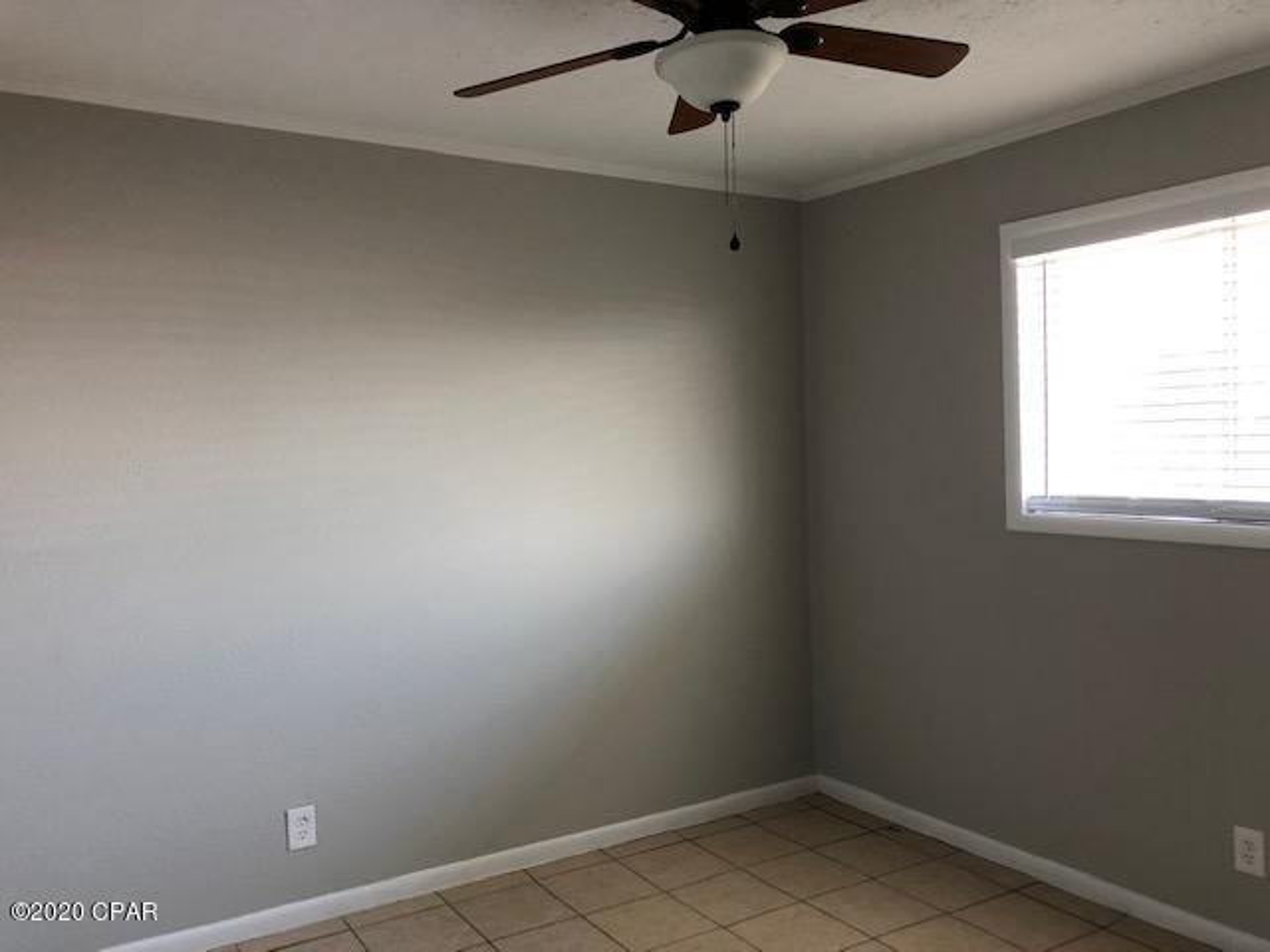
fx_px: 1027
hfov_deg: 63.4
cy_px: 476
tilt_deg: -3.6
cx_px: 635
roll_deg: +1.0
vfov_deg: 49.7
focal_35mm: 28
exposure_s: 1/30
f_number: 1.8
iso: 32
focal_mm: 3.99
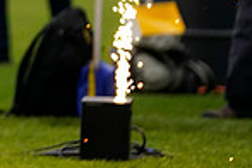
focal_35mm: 634
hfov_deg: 3.2
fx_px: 4438
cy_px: -95
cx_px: -182
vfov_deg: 2.2
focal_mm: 161
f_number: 2.8
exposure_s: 1/2000
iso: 2000
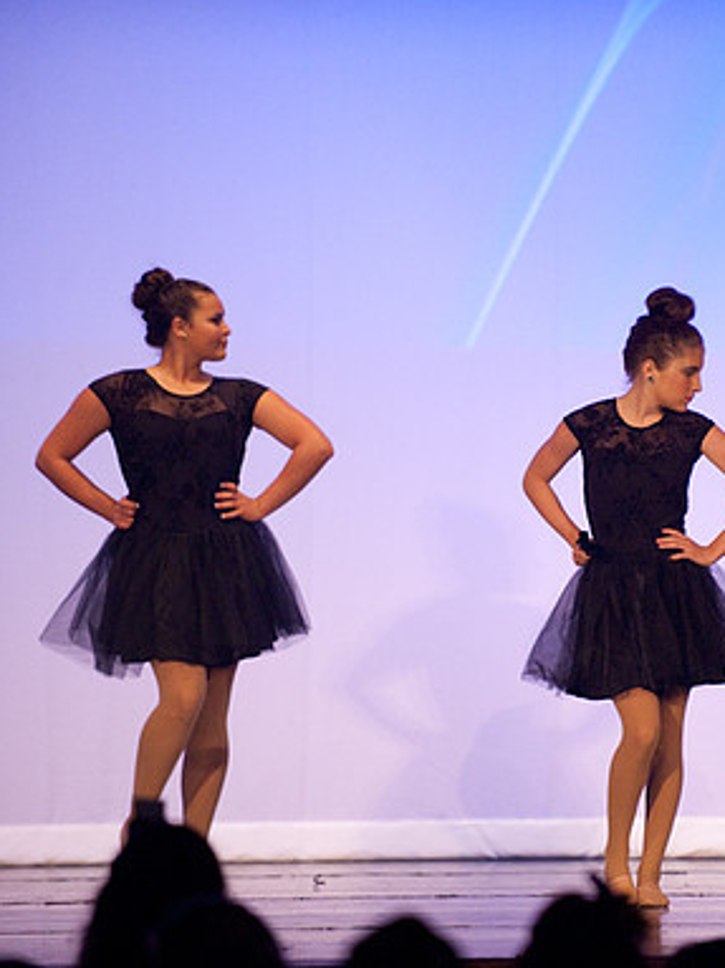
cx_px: 621
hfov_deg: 5.1
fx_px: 8131
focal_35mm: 291
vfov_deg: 6.8
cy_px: 485
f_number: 2.8
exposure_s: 1/200
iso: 3200
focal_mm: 200
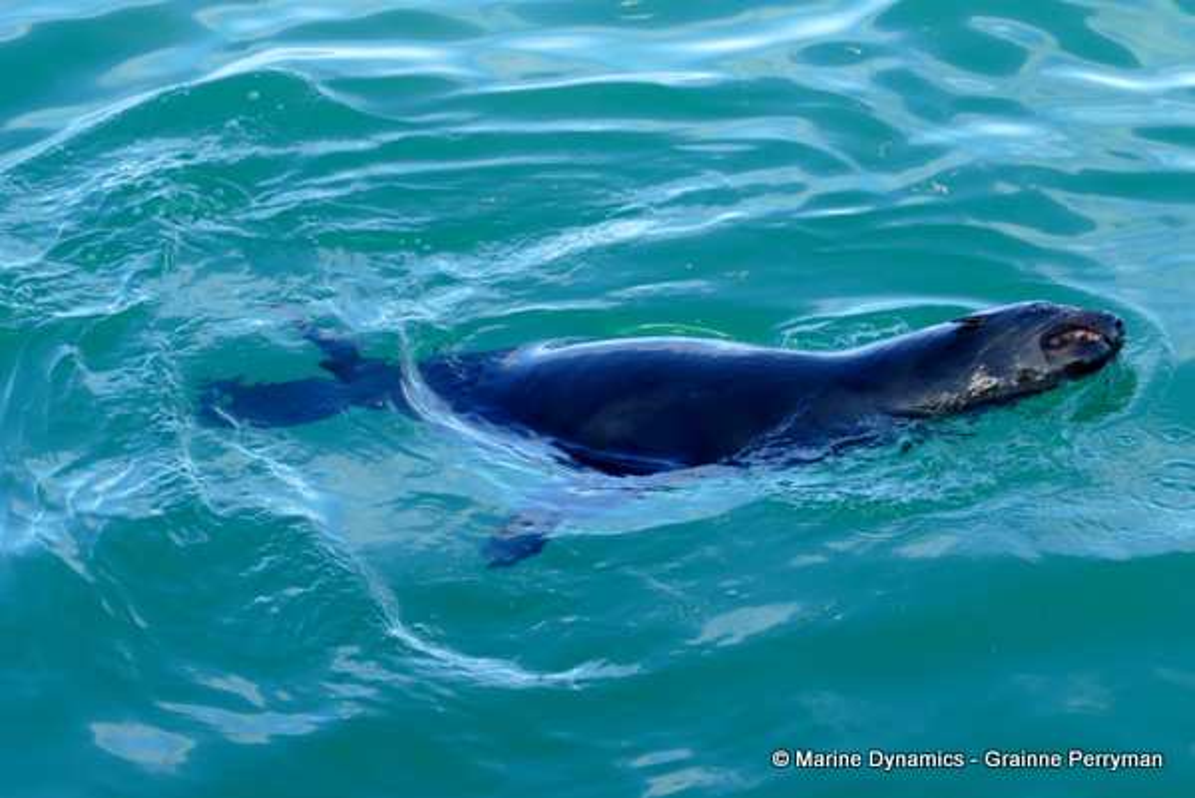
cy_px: 399
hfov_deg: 28.8
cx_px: 598
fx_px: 2325
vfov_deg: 19.5
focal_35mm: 70
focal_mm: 25.64
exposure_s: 1/200
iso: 125
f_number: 3.7
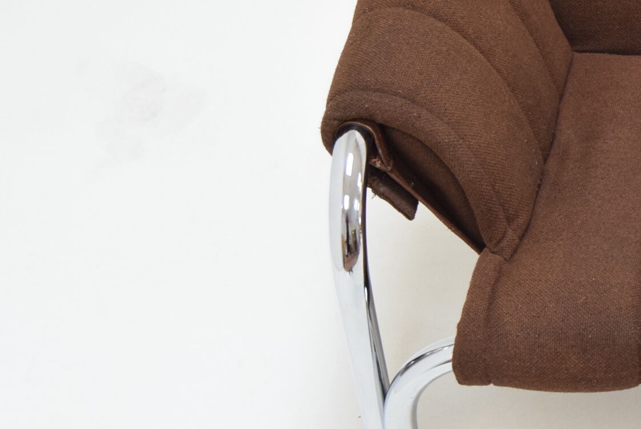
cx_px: 768
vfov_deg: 13.2
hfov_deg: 18.6
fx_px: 1853
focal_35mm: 104
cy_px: 178
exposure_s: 1/100
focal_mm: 26
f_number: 5
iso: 1600
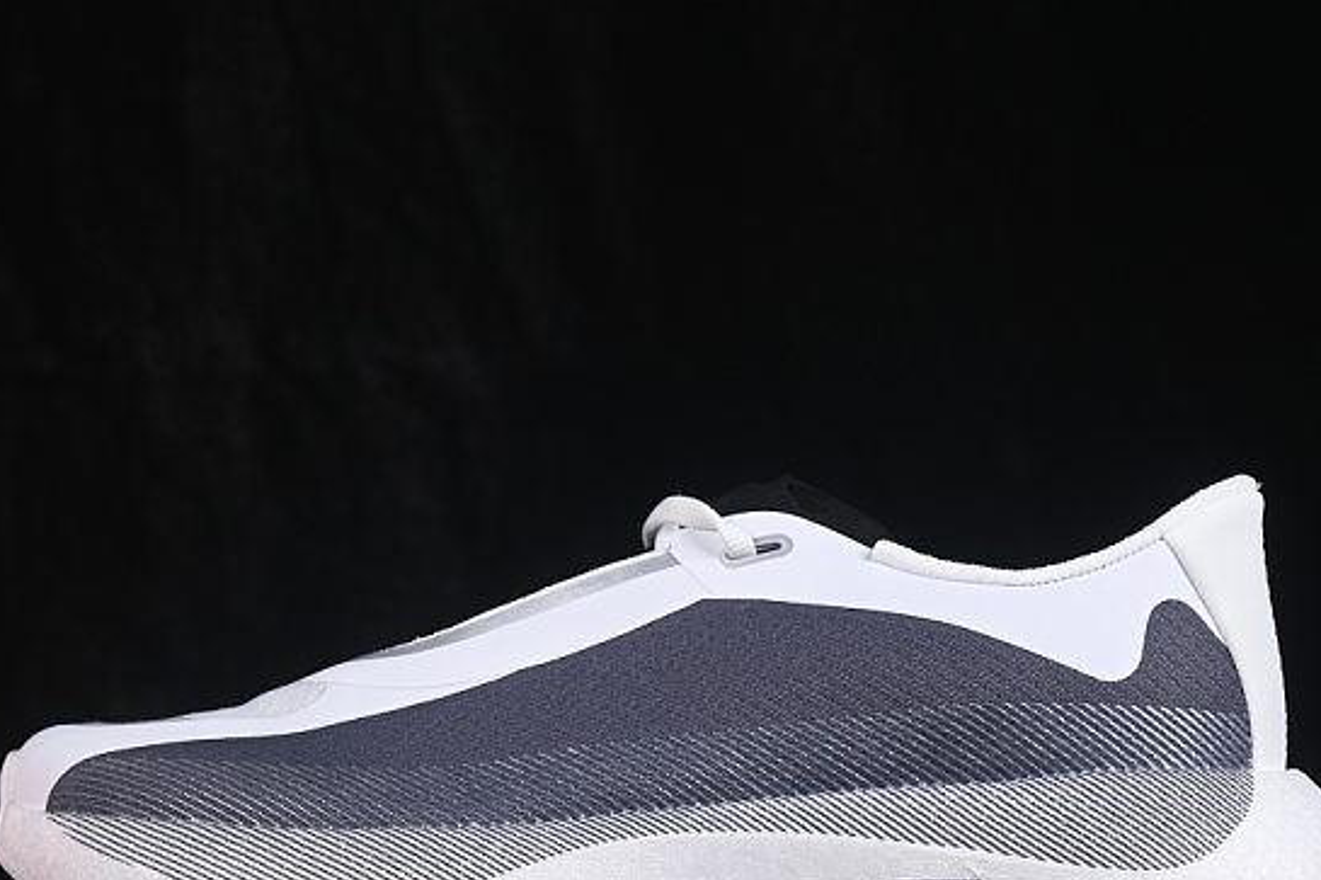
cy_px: 639
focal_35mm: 110
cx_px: 703
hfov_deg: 18.6
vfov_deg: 12.4
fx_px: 4035
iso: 160
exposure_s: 1/80
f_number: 8
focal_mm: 50
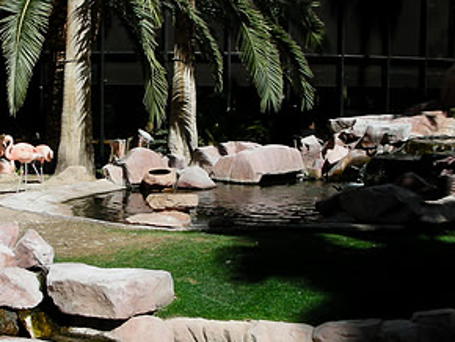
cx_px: 127
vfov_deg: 21.0
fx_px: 921
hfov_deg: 27.5
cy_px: 169
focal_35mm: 70
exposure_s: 1/93
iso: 50
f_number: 8.5
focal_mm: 5.8
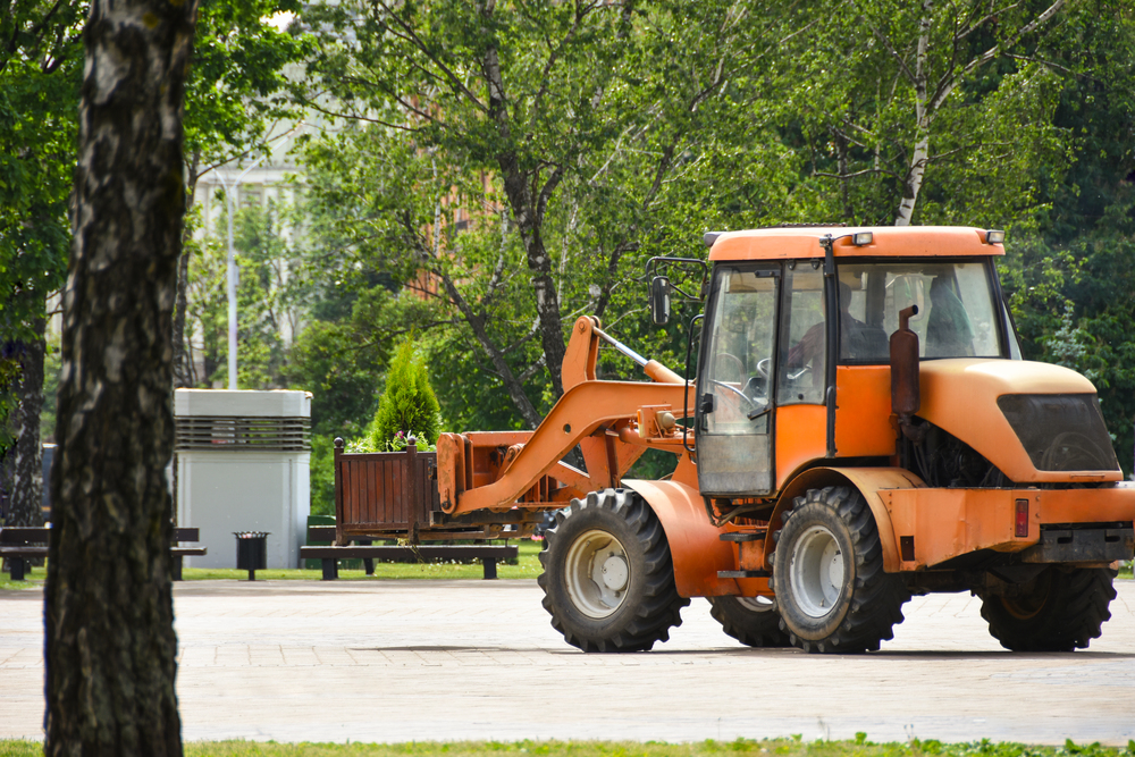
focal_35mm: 255
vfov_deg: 5.4
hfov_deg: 8.1
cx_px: 568
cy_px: 378
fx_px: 8040
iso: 160
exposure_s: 1/320
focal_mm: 170
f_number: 5.6
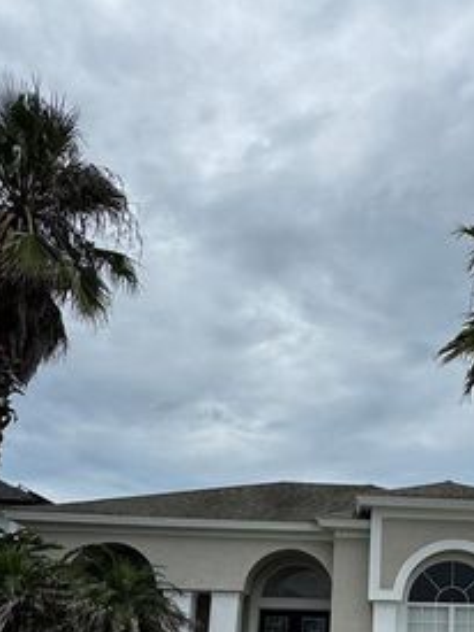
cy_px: 573
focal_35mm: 34
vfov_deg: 48.1
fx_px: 621
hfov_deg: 38.2
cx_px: 449
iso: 50
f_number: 2.2
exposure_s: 1/1126
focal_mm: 2.22
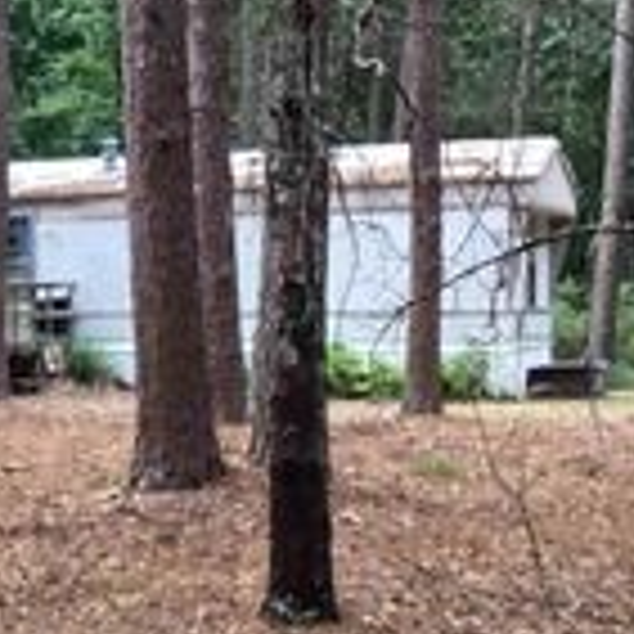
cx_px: -207
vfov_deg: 17.9
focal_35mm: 97
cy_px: 380
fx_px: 2010
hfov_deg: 16.8
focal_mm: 3.3
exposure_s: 1/60
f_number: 2.4
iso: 100
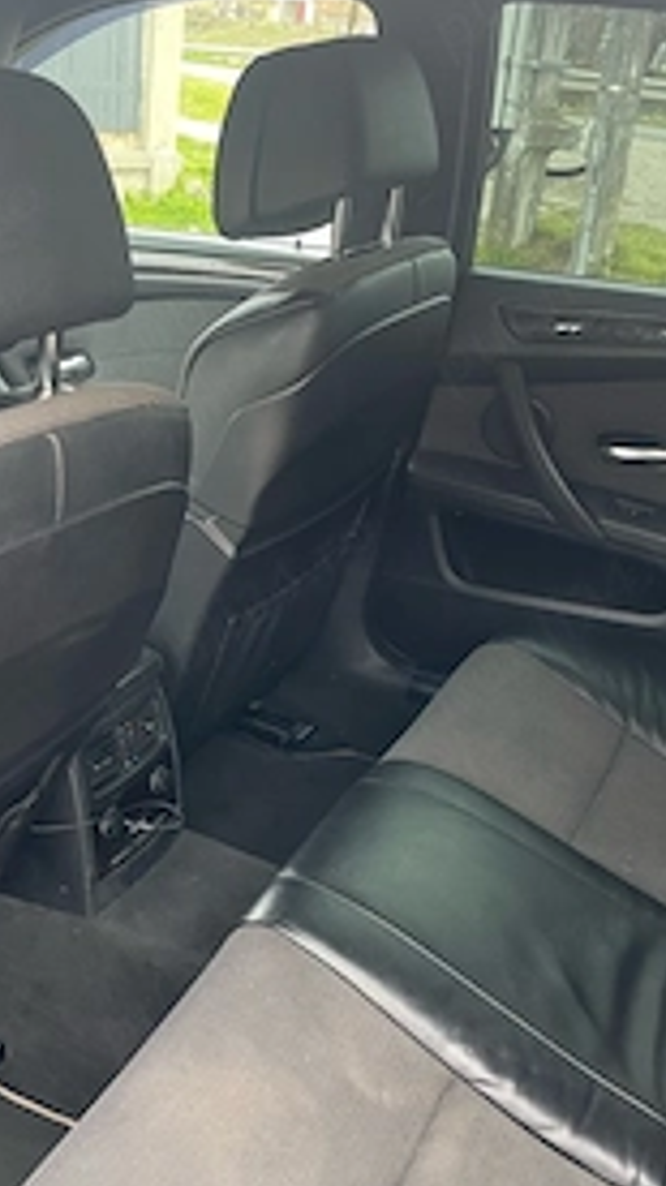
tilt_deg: -24.9
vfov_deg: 49.3
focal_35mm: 41
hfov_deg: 29.0
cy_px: 670
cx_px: 322
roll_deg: -7.1
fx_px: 1289
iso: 125
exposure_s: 1/73
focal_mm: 4.2
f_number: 1.6
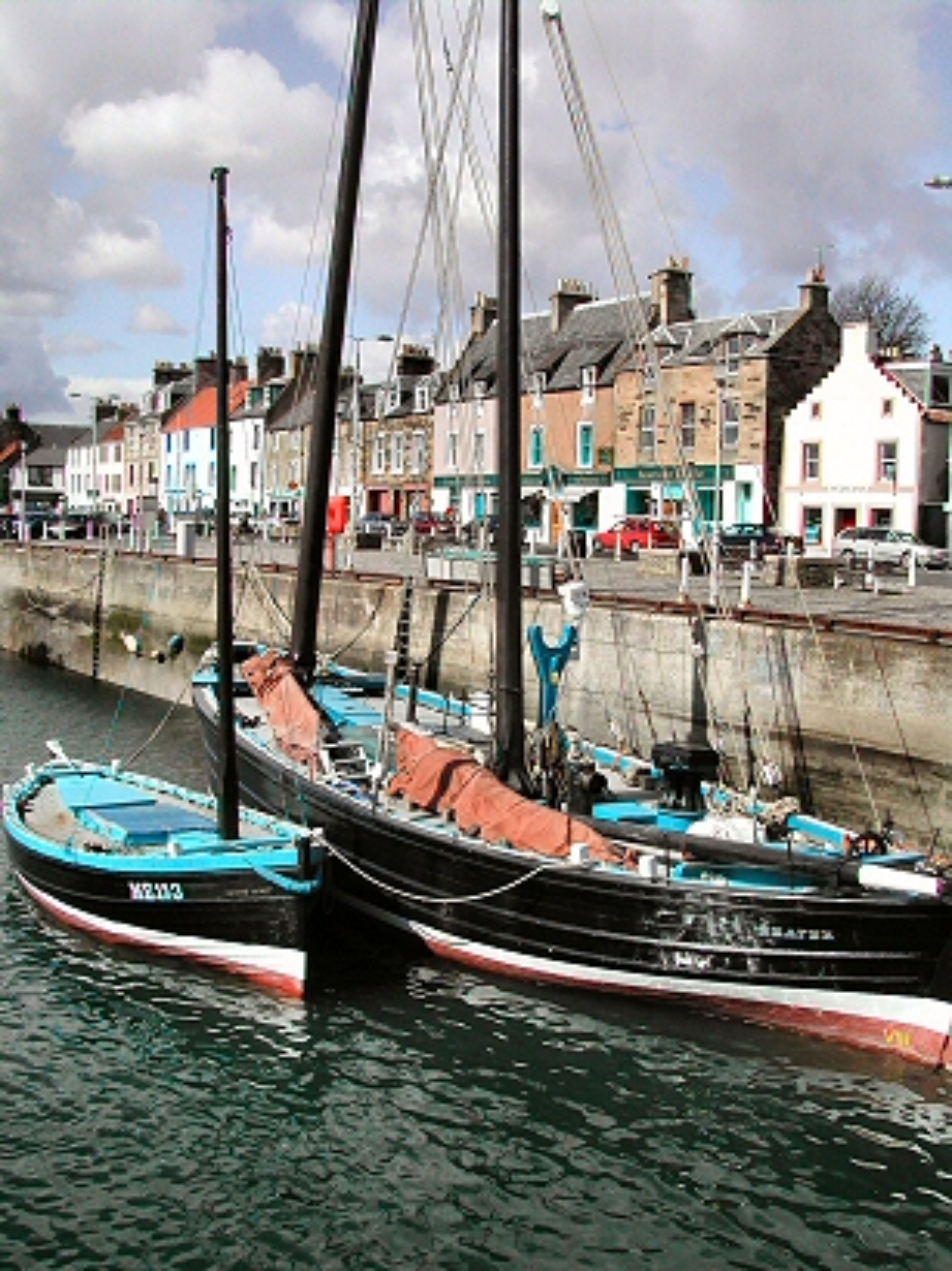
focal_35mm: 38
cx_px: 476
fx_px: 1395
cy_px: 636
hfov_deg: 37.7
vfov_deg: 49.0
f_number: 7.6
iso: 100
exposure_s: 1/300
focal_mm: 8
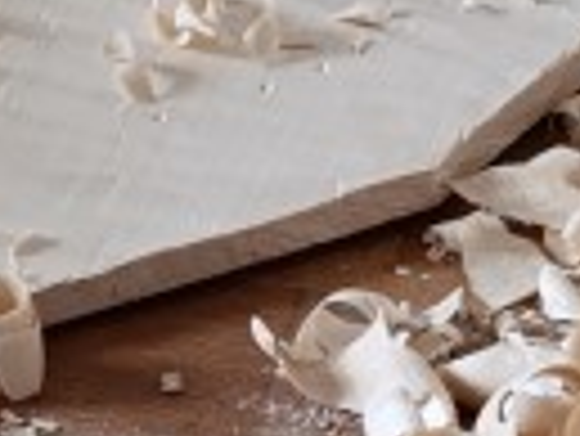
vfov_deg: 8.3
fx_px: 2985
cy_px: 519
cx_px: -238
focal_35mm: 178
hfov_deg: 10.8
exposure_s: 1/50
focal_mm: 6.14
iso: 640
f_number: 1.6
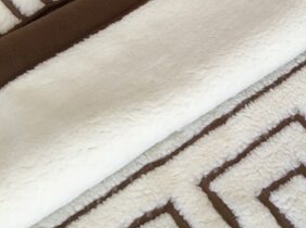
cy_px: 40
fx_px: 547
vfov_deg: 23.2
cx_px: 291
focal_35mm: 62
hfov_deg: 29.6
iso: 32
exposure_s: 1/33
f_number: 2.2
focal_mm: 4.15
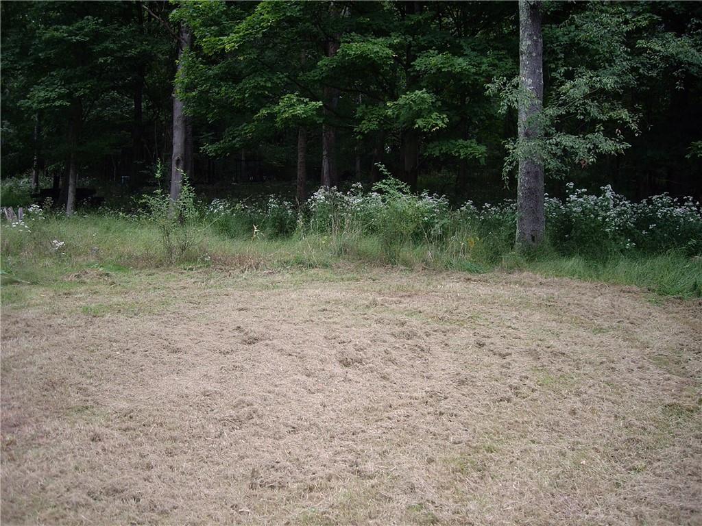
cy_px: 263
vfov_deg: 37.7
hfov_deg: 49.0
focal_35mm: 38
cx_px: 351
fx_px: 771
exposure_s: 1/200
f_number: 2.7
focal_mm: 6.2
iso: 64
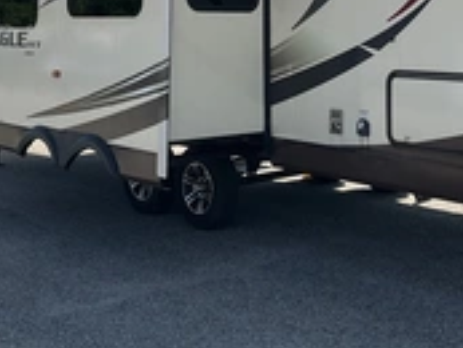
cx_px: 313
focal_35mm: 67
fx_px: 897
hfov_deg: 28.7
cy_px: 27
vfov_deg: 21.4
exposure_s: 1/1912
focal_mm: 3
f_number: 1.8
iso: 25
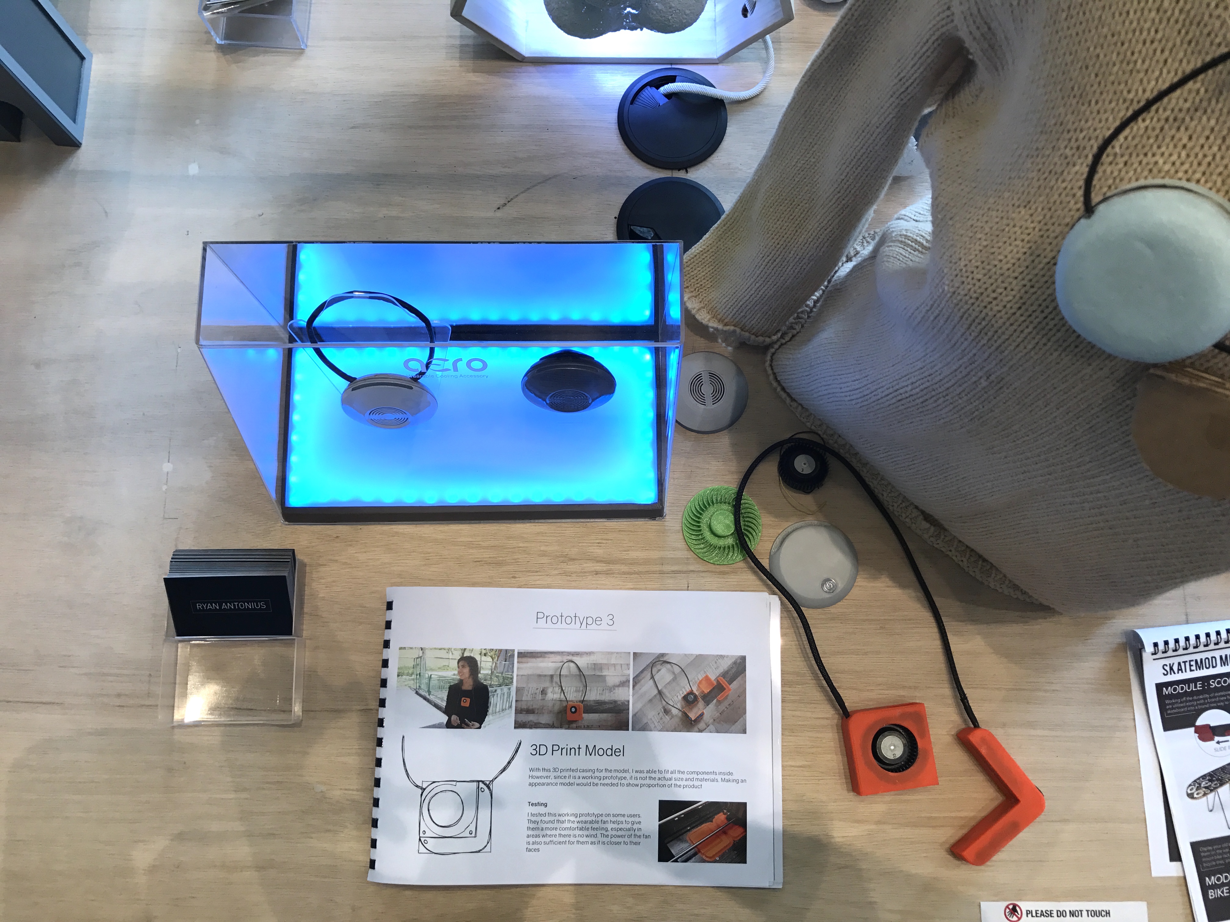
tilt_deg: -79.1
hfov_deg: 63.4
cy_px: 461
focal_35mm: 28
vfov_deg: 49.7
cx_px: 615
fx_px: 995
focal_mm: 3.99
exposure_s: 1/100
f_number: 1.8
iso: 32
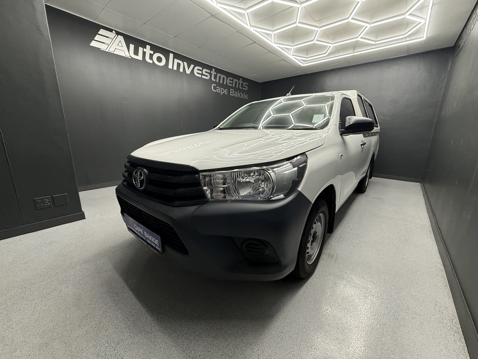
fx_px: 193
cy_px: 180
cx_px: 239
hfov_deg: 102.1
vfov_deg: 85.7
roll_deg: -1.3
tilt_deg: -13.1
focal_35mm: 14
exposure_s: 1/99
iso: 125
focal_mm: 2.22
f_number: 2.2
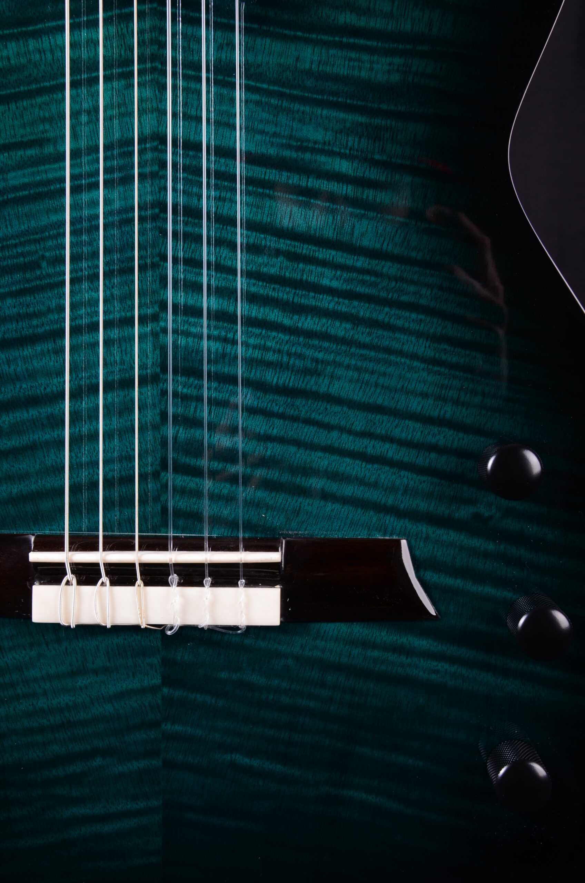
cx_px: 292
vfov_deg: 41.2
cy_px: 442
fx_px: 1175
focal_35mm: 48
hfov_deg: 28.0
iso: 200
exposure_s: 1/200
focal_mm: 32
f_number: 11
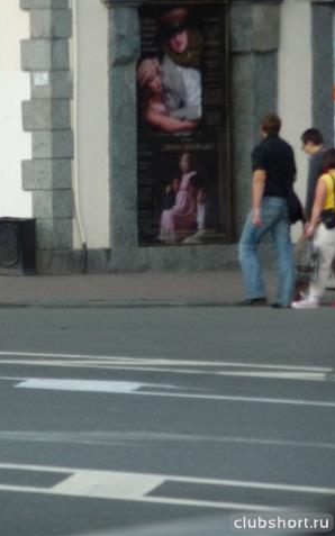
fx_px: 6546
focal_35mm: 448
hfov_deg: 2.9
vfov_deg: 4.7
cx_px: -19
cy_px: 269
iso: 400
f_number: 4.9
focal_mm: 47
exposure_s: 1/125
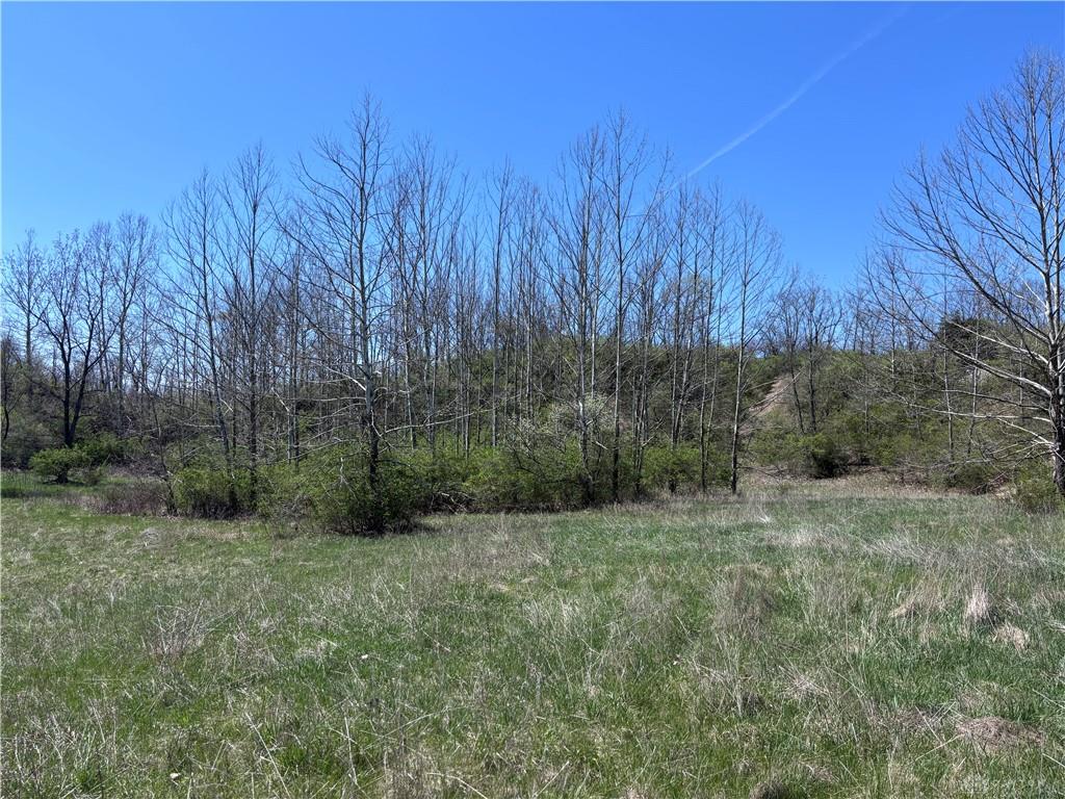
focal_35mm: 26
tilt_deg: +3.3
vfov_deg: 53.1
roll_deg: -2.3
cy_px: 400
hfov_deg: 67.3
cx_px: 532
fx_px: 800
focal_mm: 5.96
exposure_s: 1/2778
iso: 50
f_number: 1.6
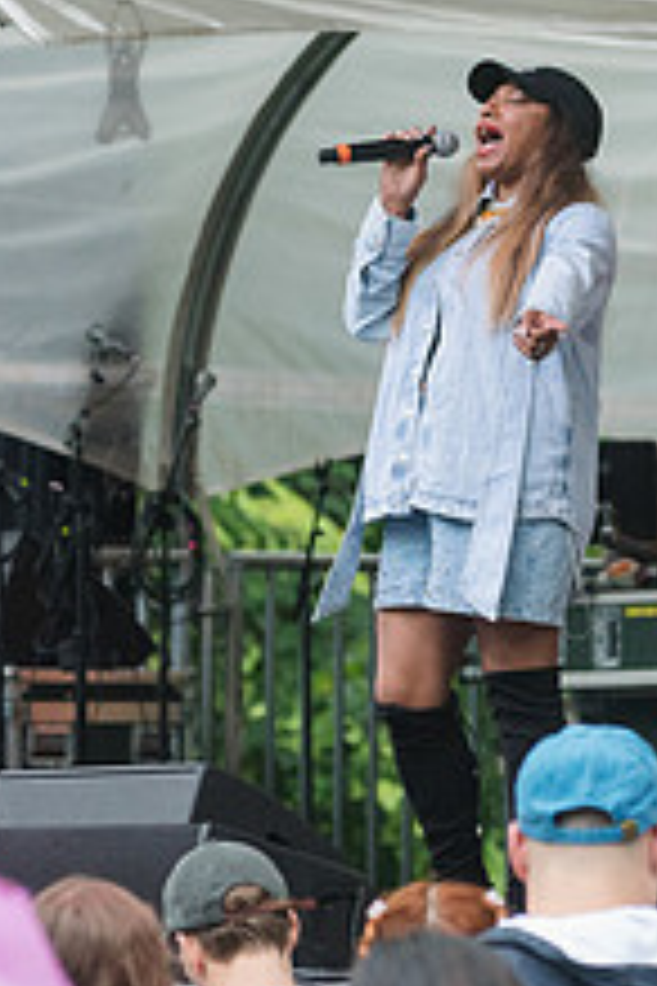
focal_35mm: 412
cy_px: 281
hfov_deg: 3.3
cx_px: 702
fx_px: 11278
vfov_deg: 5.0
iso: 2000
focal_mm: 155
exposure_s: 1/1250
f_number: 4.5
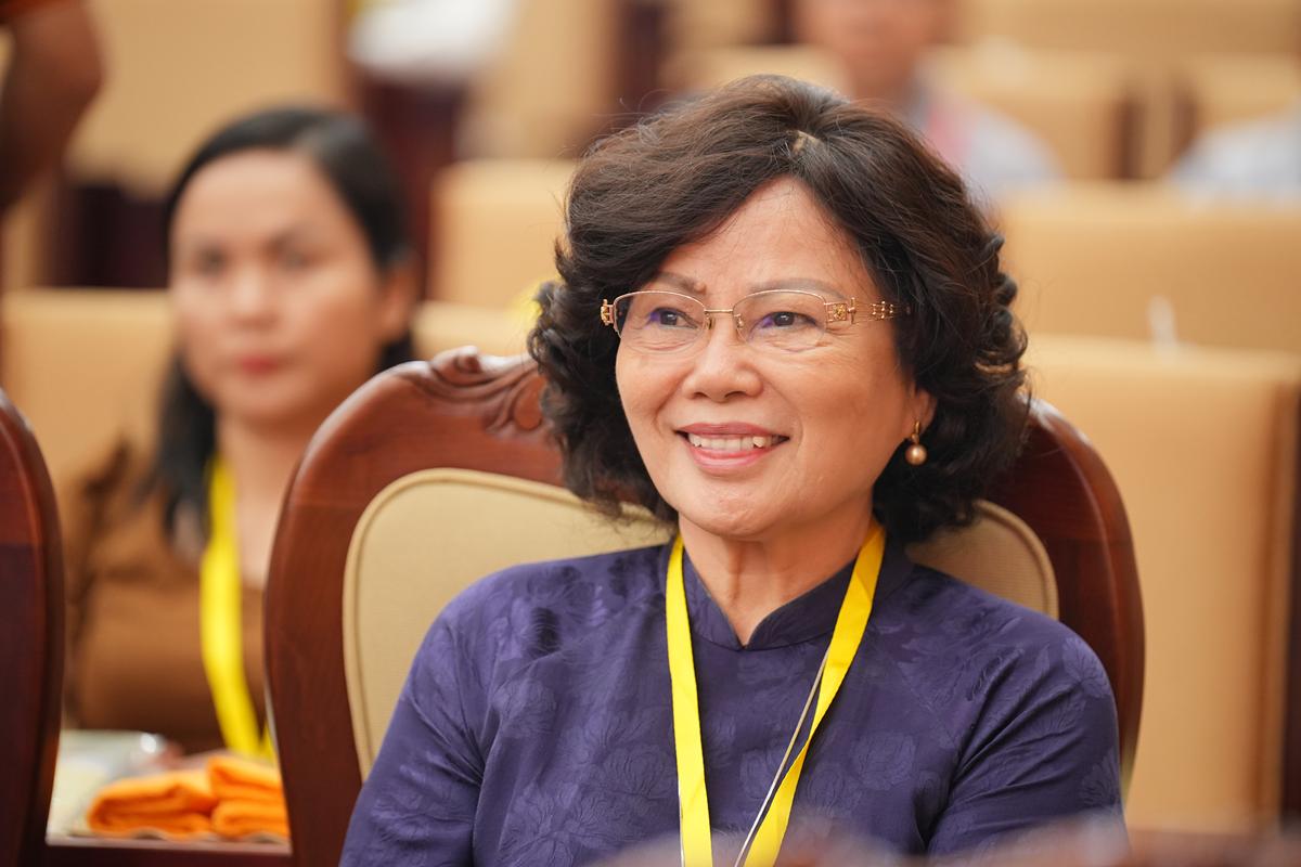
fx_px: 6794
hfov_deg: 10.9
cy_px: 434
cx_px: 650
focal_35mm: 188
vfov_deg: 7.3
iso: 2000
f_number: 2.8
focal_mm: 188
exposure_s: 1/125
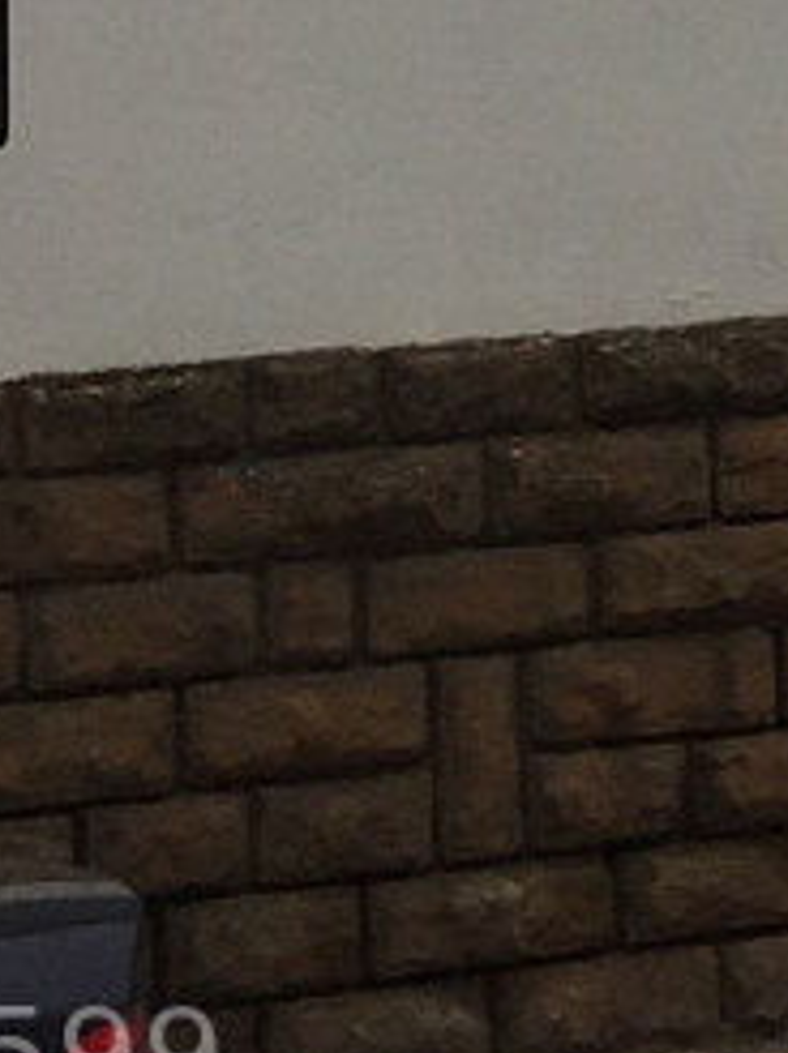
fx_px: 5747
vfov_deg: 8.8
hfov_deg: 7.8
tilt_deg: +21.7
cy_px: -2033
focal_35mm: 189
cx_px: 548
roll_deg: +4.0
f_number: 2.2
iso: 32
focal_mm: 4.15
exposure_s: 1/430
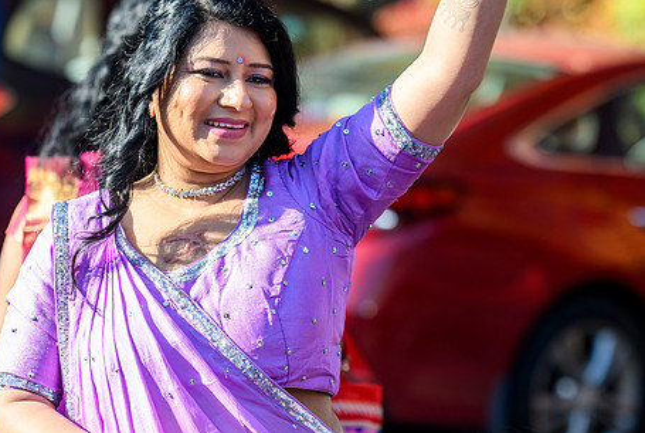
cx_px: 303
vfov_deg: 10.9
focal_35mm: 126
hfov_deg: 16.2
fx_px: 2261
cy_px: 205
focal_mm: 85
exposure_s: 1/4000
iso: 400
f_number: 2.2
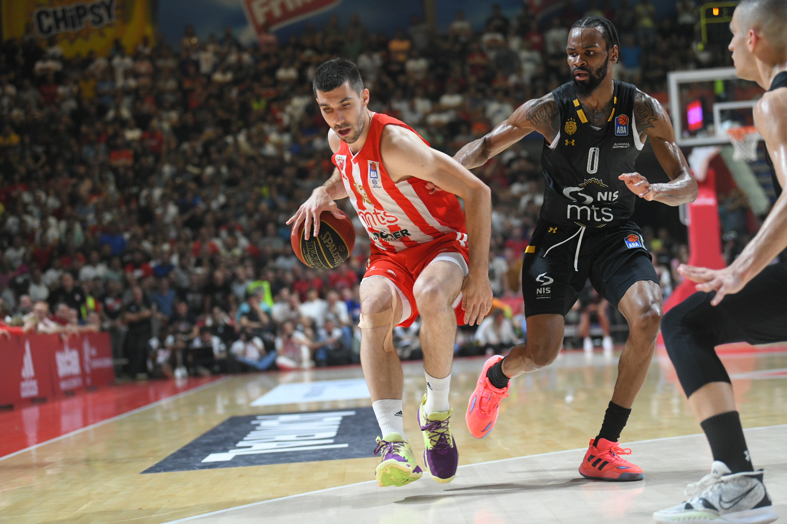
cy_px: 262
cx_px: 394
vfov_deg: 13.7
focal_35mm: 100
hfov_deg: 20.4
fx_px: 2186
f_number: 2.8
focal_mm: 100
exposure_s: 1/1600
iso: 3200
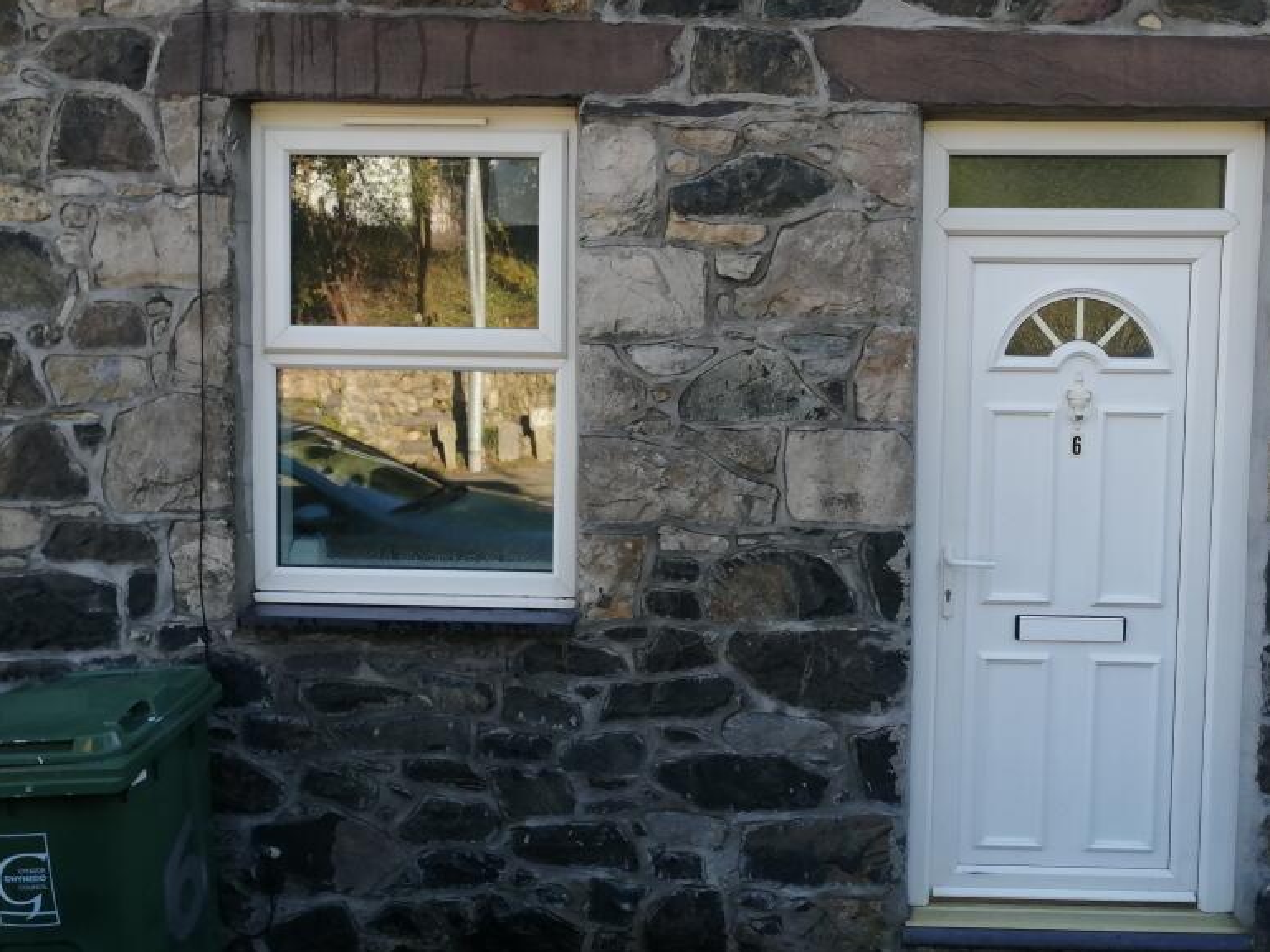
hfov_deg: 51.3
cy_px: 407
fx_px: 1321
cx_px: 658
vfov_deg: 39.6
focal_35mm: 36
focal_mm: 3.96
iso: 50
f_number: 1.8
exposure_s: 1/255
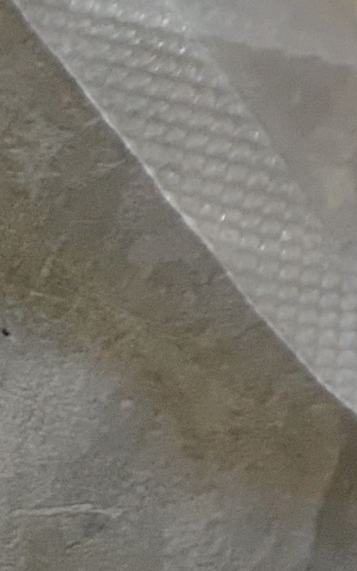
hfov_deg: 9.1
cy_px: -465
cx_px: 1017
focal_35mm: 121
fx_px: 1883
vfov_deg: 14.9
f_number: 1.88
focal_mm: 5.56
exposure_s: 1/33.3
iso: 1524
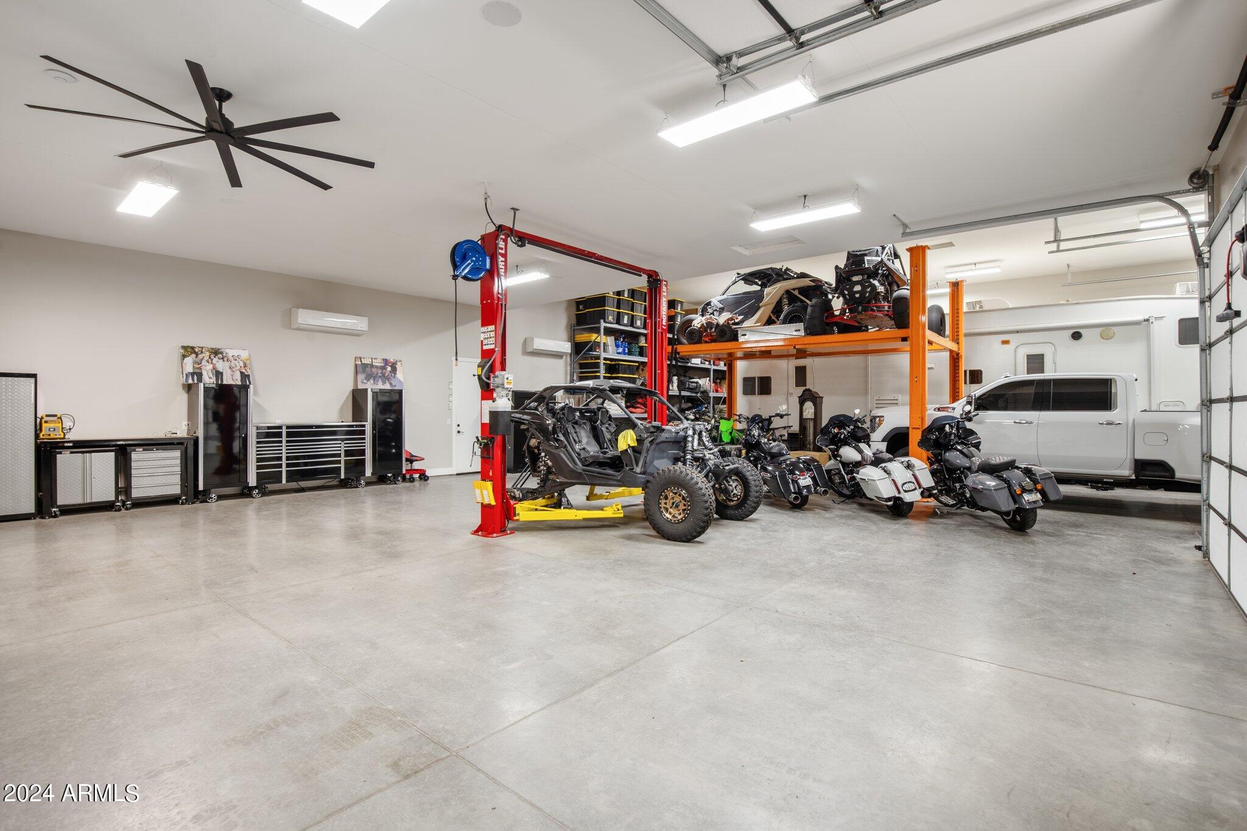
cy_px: 416
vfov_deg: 73.7
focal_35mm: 16
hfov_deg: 96.7
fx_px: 554
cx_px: 624
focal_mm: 16
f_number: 11
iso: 250
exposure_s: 1/8
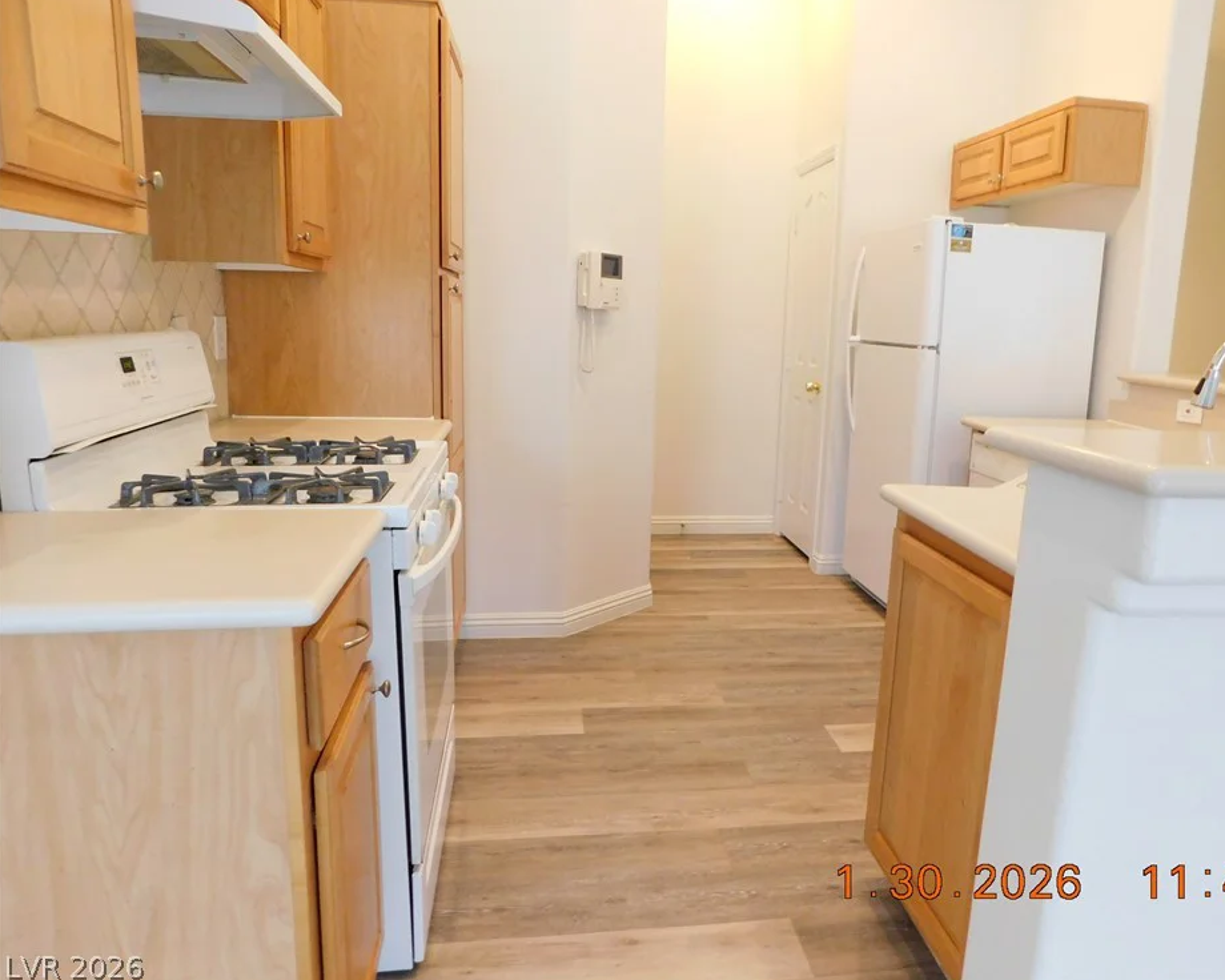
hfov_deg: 67.9
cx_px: 679
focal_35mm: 25
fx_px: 906
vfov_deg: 56.8
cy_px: 478
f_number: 3
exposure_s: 1/30
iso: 400
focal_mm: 4
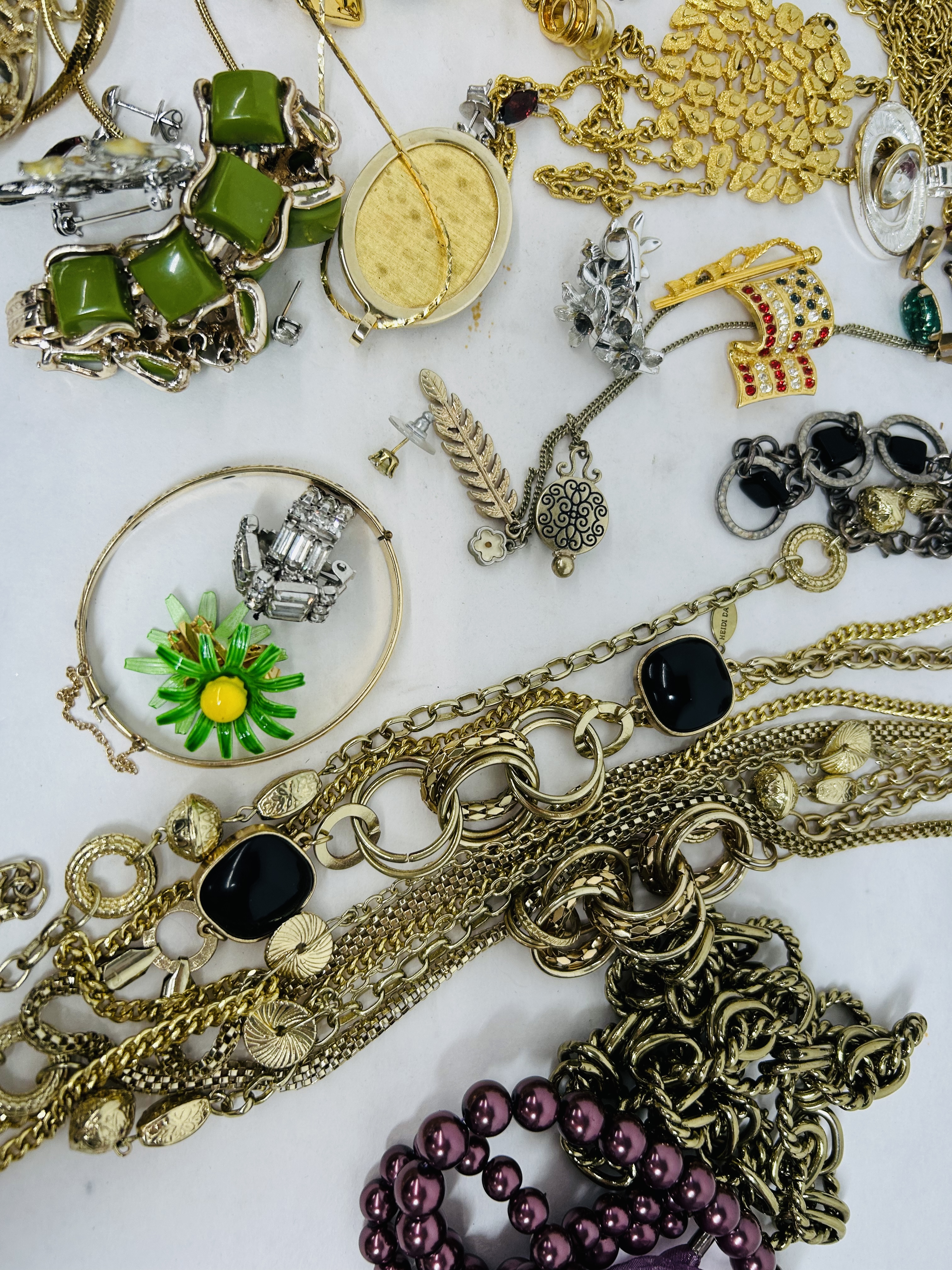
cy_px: 635
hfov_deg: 53.1
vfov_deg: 67.3
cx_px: 476
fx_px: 953
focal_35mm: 26
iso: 40
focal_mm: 5.7
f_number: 1.5
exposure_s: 1/291
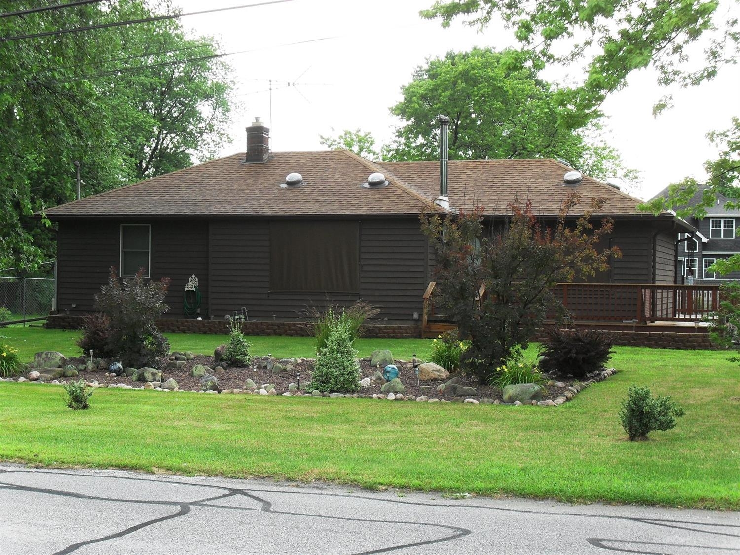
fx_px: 1218
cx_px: 370
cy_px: 278
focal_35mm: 57
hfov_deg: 33.8
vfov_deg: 25.6
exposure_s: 1/180
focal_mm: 10.1
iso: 100
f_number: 4.3
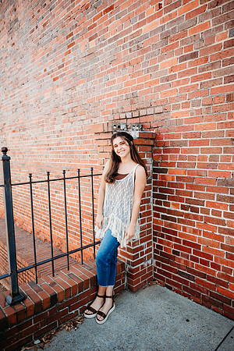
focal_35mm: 24
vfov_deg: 73.7
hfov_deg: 53.1
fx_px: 234
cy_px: 176
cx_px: 117
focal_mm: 24
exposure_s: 1/320
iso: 100
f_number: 2.2
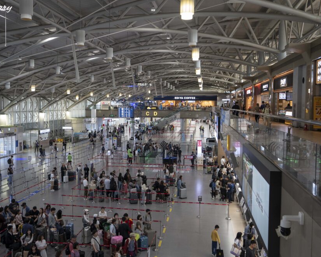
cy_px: 128
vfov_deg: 41.1
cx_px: 150
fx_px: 342
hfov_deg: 50.3
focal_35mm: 36
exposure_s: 1/160
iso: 1600
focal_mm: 31
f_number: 4.5
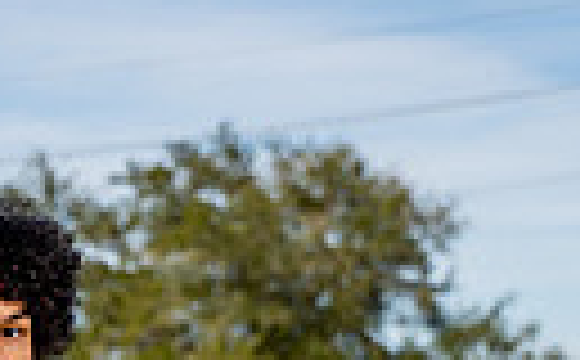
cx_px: -27
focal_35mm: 246
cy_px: 950
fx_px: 3880
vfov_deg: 5.1
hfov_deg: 8.5
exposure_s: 1/1250
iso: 100
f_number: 4
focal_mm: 69
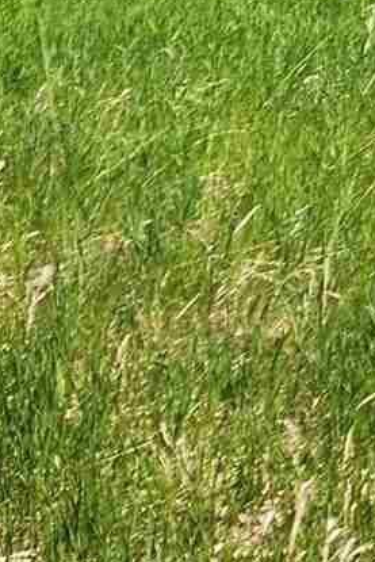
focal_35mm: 177
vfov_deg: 11.2
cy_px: -236
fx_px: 2763
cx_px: 1421
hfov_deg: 6.5
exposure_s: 1/1208
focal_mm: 6.4
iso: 12
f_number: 1.8
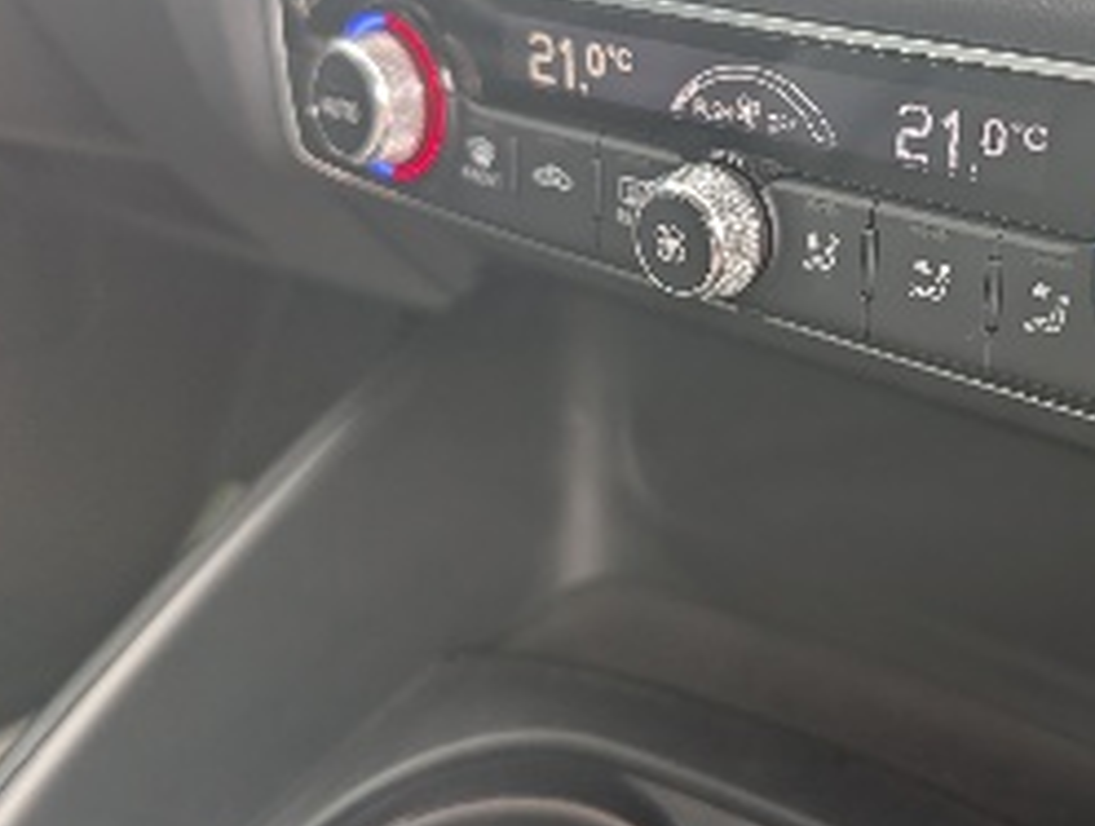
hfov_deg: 44.8
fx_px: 1268
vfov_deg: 35.4
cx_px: 848
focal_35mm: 40
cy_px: 225
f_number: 1.68
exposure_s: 1/77
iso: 53
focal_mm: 6.9
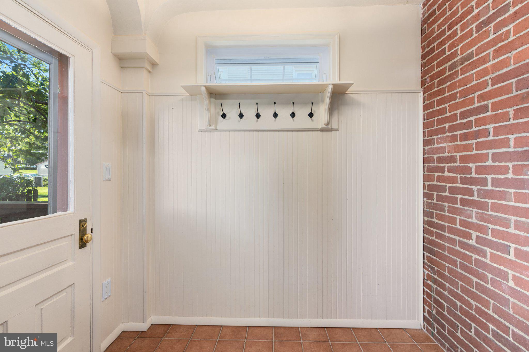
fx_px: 235
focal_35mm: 16
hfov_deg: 96.7
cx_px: 264
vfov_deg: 73.7
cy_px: 176
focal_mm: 16
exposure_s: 1/25
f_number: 7.1
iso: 320
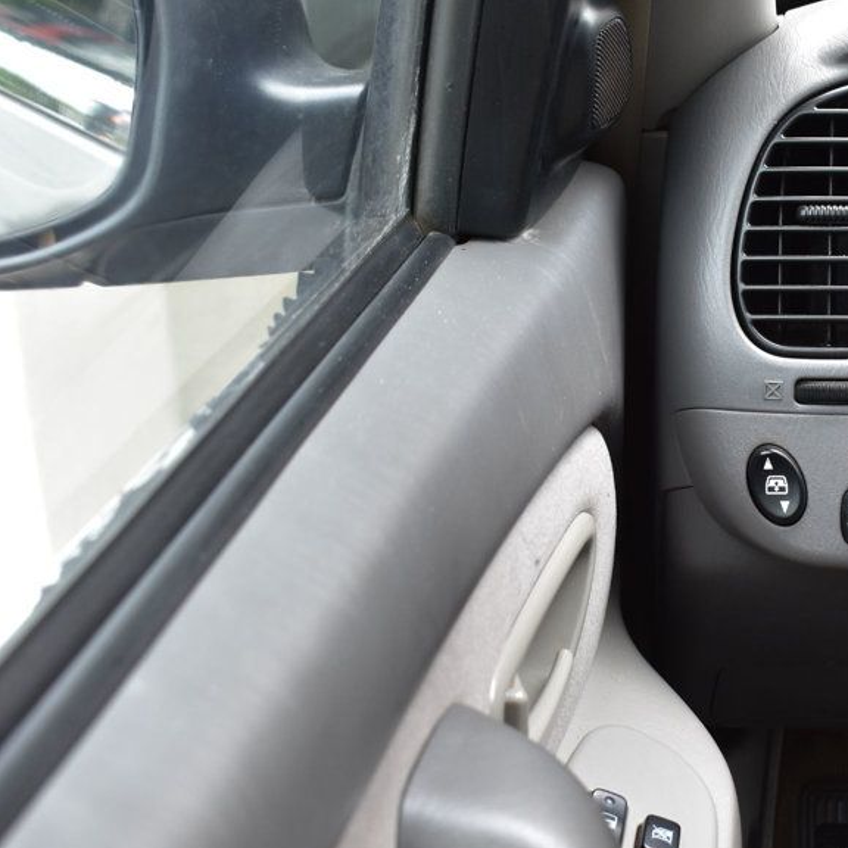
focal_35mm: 66
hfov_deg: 25.4
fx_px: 1822
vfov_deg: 26.2
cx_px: 752
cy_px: 406
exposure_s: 1/25
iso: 400
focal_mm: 29
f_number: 7.1
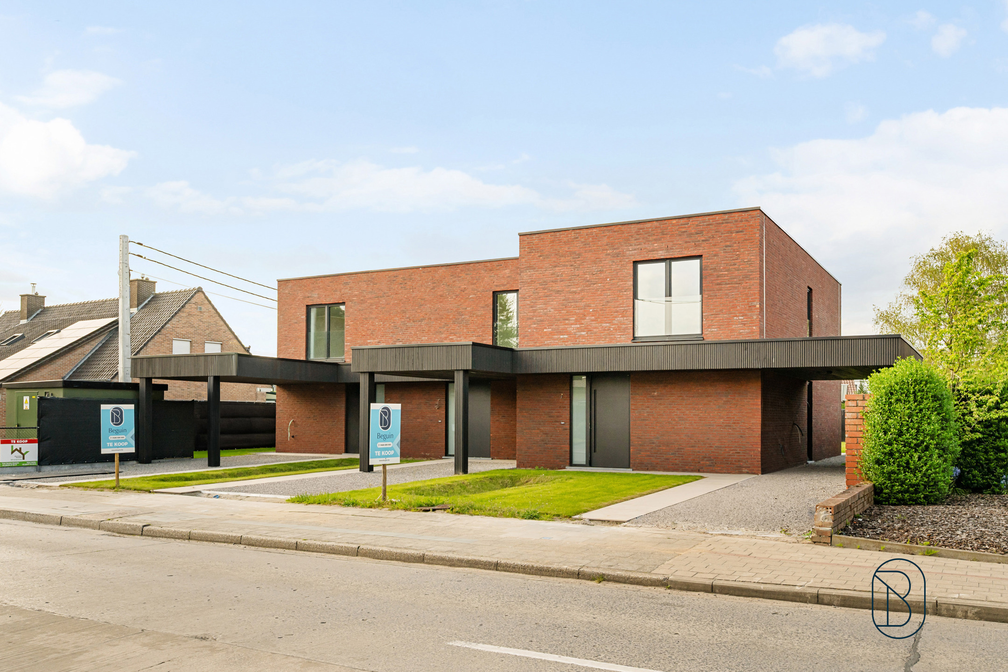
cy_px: 336
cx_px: 504
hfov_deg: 61.9
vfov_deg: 43.6
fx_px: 840
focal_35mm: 30
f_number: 10
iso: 500
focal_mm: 30
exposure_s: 1/320
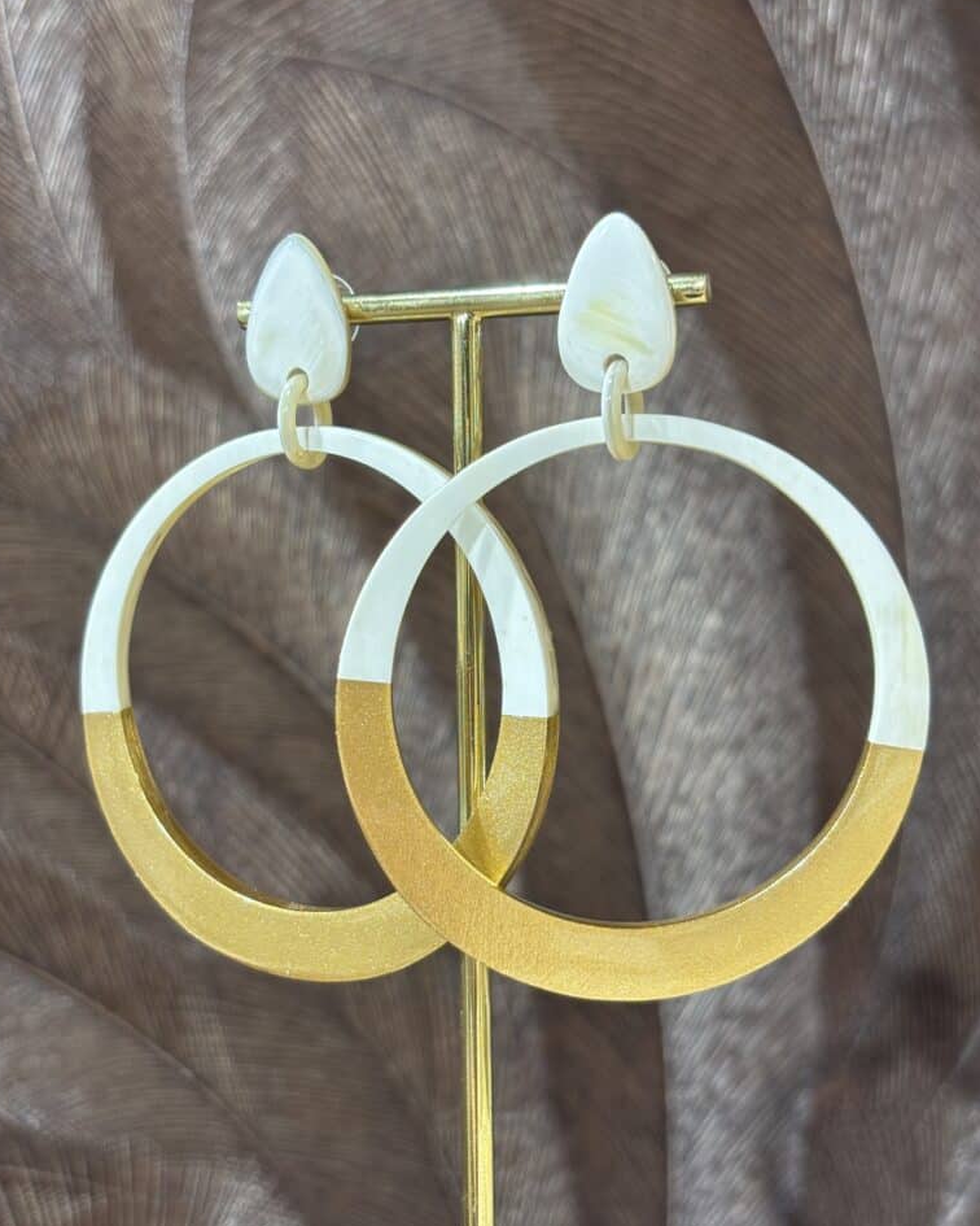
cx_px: 486
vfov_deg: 34.1
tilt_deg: -3.4
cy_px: 632
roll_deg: +0.3
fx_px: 1994
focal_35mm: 55
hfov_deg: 27.6
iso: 50
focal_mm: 5.96
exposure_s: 1/50
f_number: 1.6
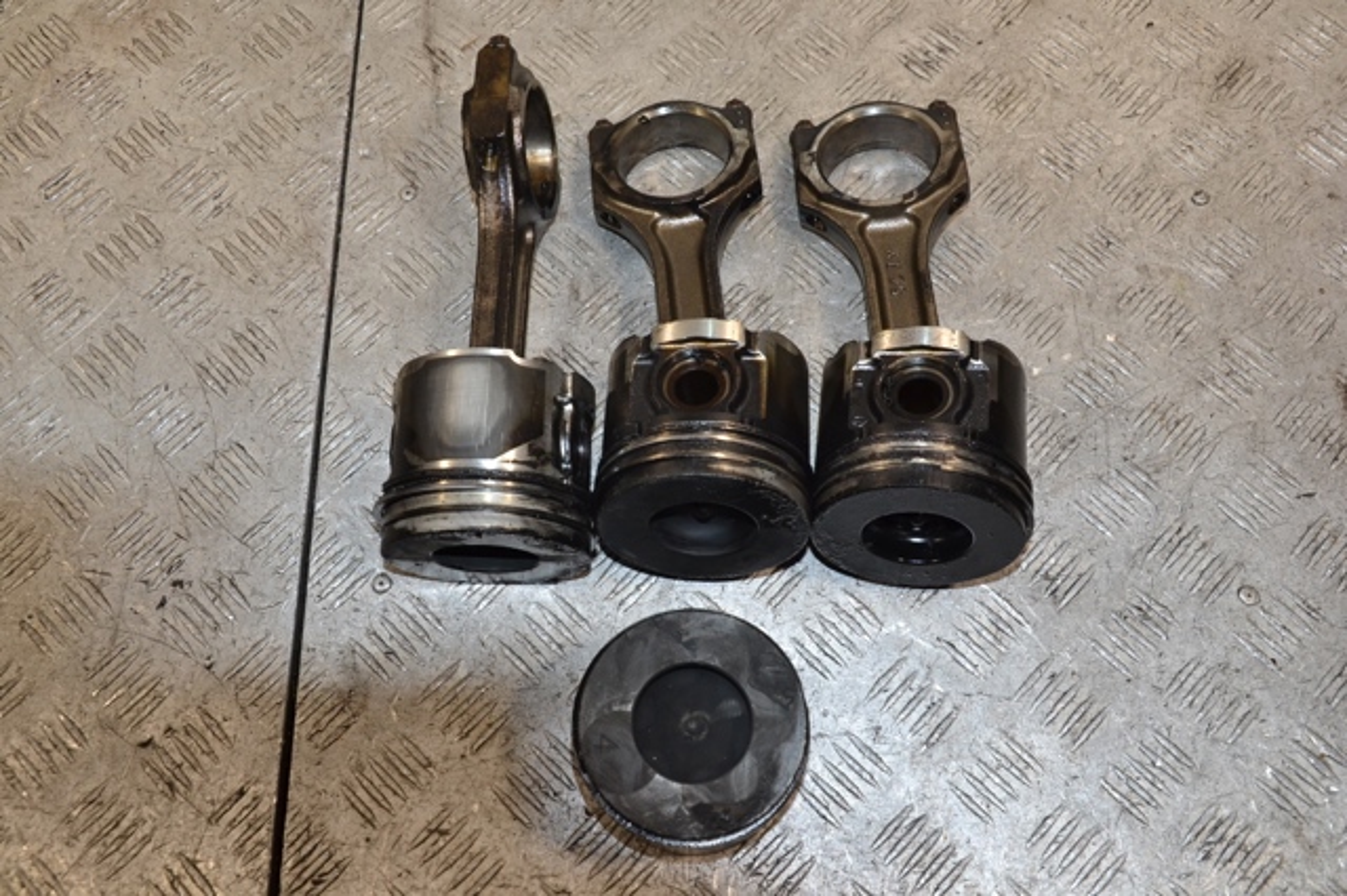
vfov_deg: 35.5
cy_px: 448
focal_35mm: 38
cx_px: 674
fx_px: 1402
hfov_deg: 51.3
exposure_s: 1/200
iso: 800
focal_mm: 25
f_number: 6.3
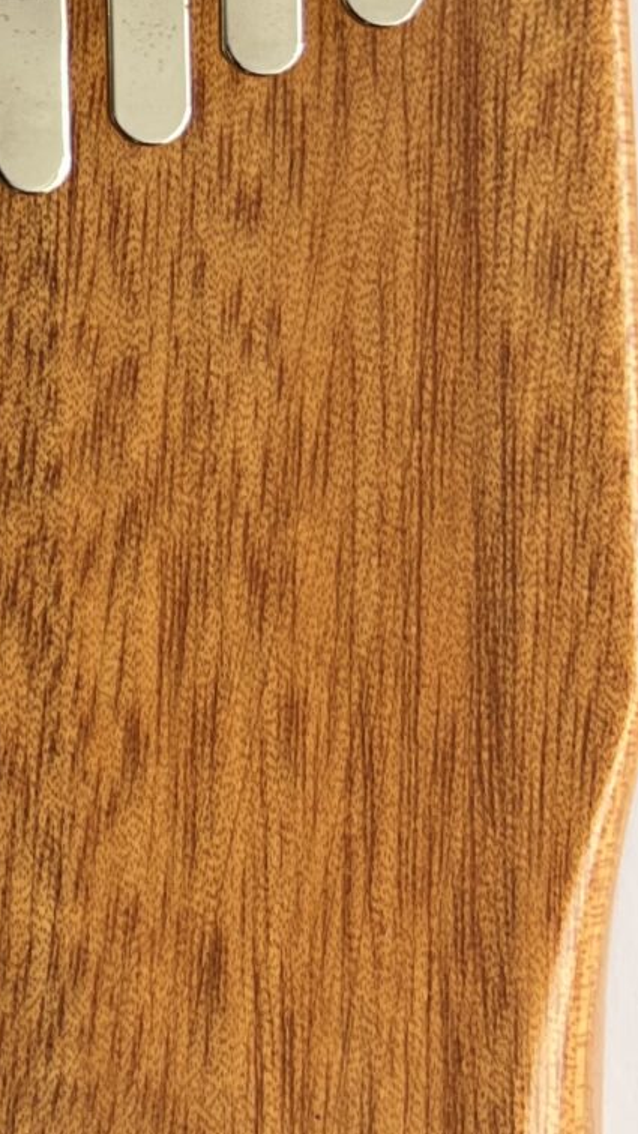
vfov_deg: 22.0
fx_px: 2886
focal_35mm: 96
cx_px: -576
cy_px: 279
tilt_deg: -87.5
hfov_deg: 11.5
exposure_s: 1/140
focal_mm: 5.7
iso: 32
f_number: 1.5
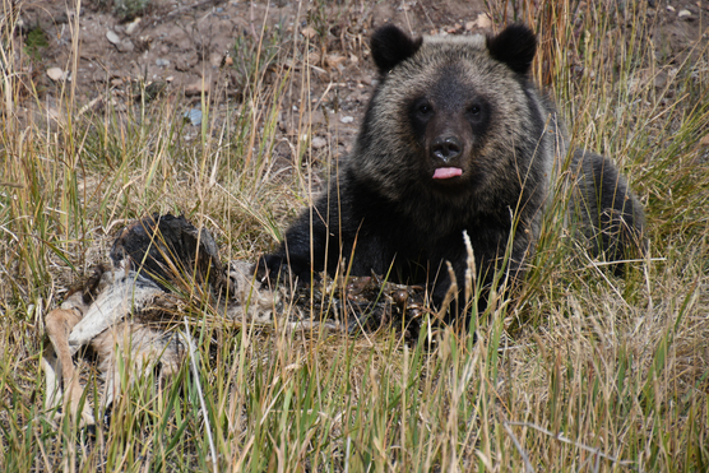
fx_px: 5949
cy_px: 236
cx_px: 356
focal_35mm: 302
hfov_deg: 6.8
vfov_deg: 4.6
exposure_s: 1/1250
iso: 220
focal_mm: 200
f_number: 6.3
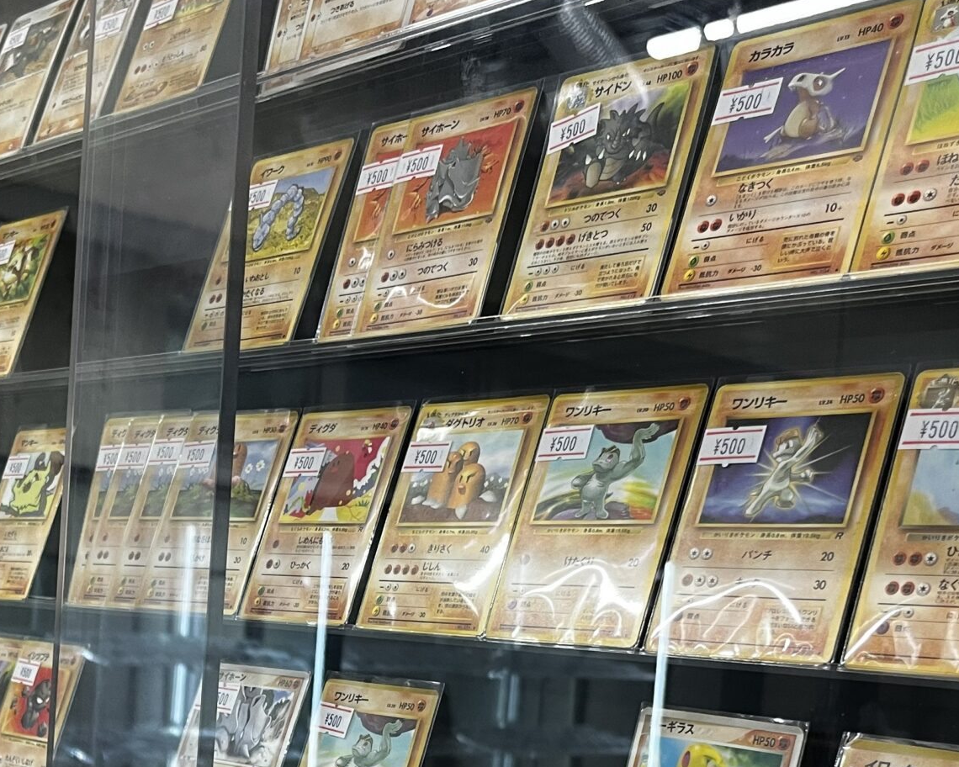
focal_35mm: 57
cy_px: 678
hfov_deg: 32.7
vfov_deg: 25.9
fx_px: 1618
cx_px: 311
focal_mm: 5.1
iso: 125
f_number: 1.6
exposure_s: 1/50
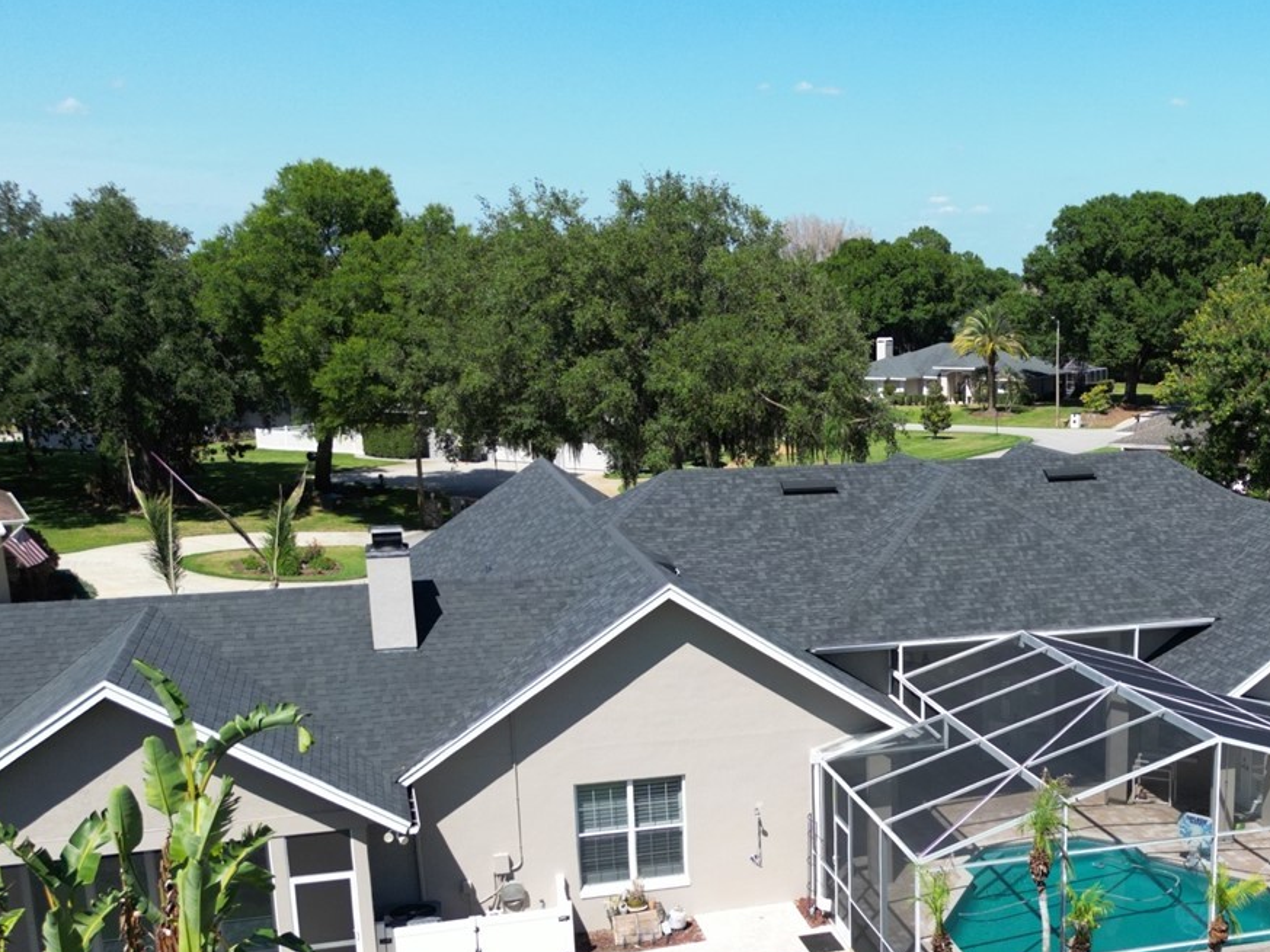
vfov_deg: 32.4
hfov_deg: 41.6
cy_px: 680
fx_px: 1615
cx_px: 965
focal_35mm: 44
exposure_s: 1/2000
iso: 100
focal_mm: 6.72
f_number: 1.7
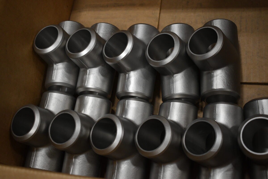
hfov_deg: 46.4
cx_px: 134
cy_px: 90
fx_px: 313
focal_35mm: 42
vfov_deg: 31.9
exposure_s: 1/500
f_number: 4.2
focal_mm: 28
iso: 1100
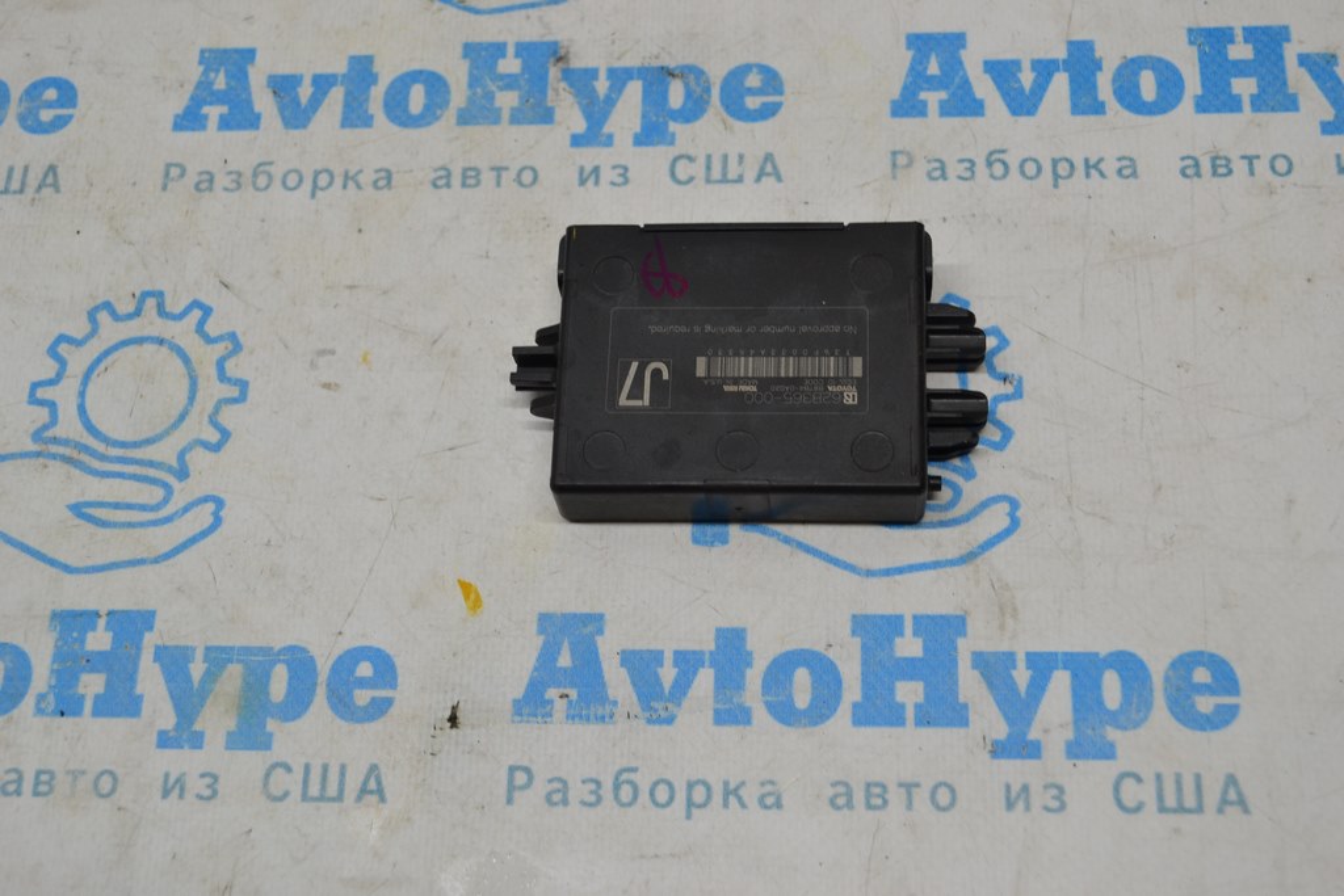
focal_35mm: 48
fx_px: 1792
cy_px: 448
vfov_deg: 28.1
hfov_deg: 41.1
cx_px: 672
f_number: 5.6
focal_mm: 32
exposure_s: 1/125
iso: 400
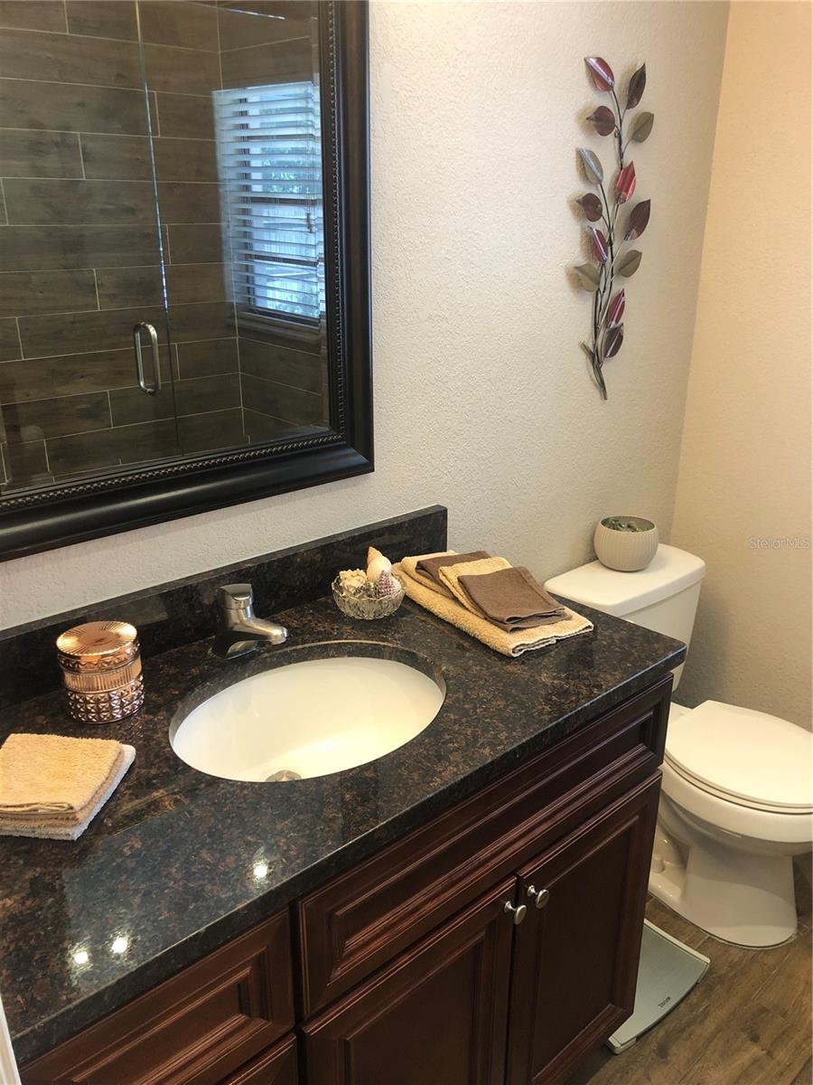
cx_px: 406
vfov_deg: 63.4
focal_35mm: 28
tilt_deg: -20.2
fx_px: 877
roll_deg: -0.2
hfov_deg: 49.7
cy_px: 542
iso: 40
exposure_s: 1/17
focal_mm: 3.99
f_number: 1.8
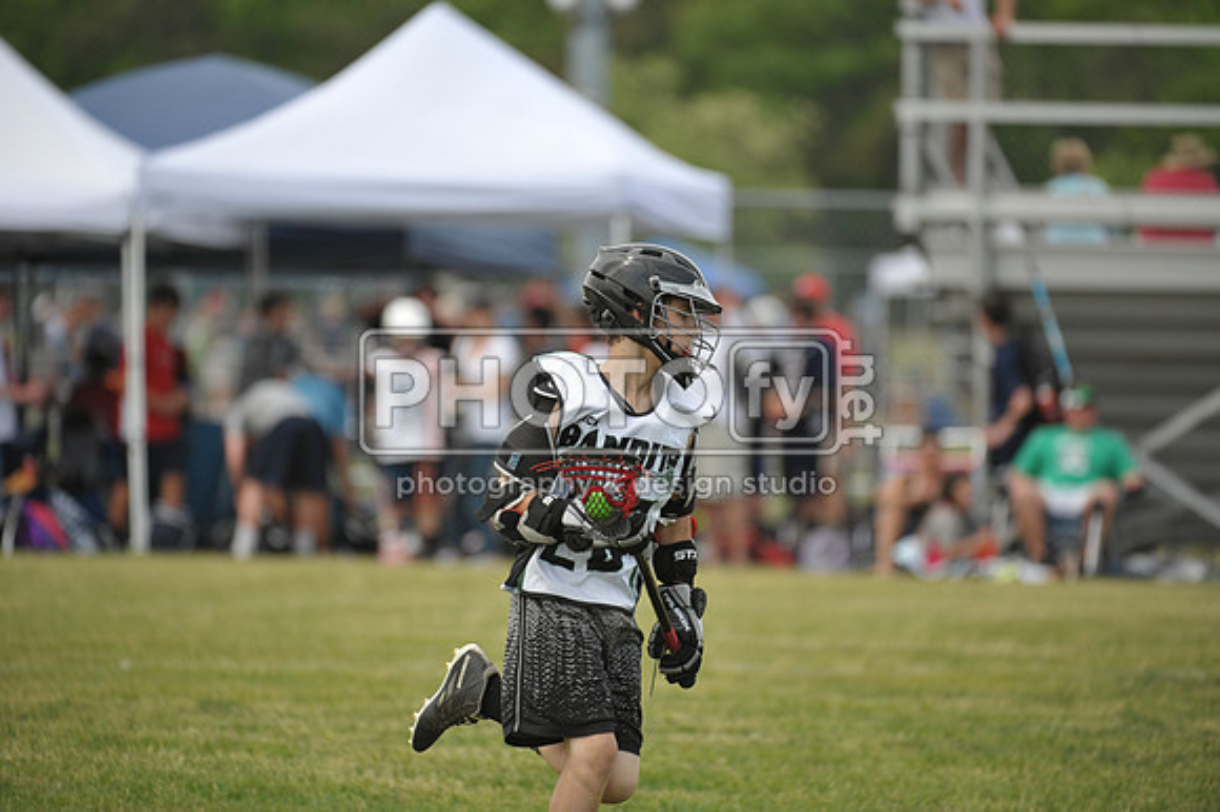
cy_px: 406
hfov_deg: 6.9
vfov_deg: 4.6
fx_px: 10160
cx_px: 610
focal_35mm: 300
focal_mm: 300
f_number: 4
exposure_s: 1/2500
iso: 800
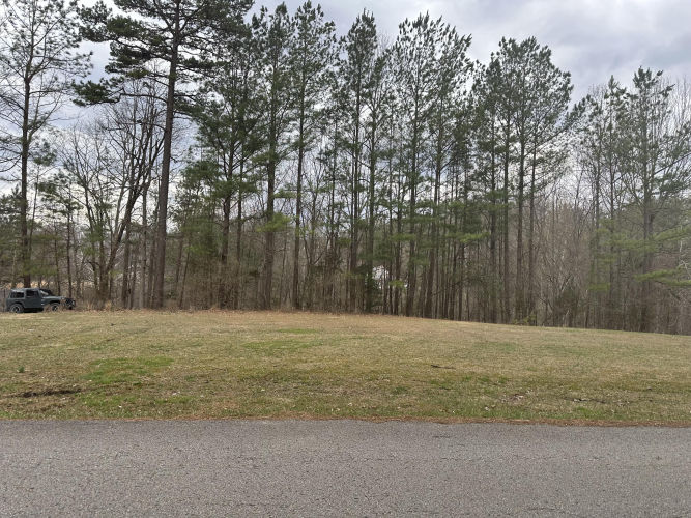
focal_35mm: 24
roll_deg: -2.0
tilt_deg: +3.1
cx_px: 346
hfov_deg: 71.6
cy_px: 259
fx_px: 479
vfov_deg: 56.8
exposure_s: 1/918
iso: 80
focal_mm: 6.86
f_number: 1.78
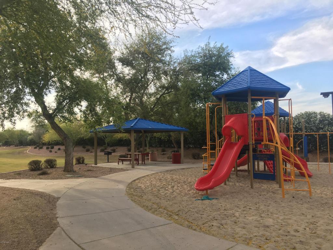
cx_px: 166
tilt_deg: +4.0
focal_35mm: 29
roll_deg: -0.1
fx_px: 279
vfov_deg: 48.2
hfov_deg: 61.7
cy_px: 125
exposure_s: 1/452
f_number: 2.2
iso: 25
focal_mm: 4.15
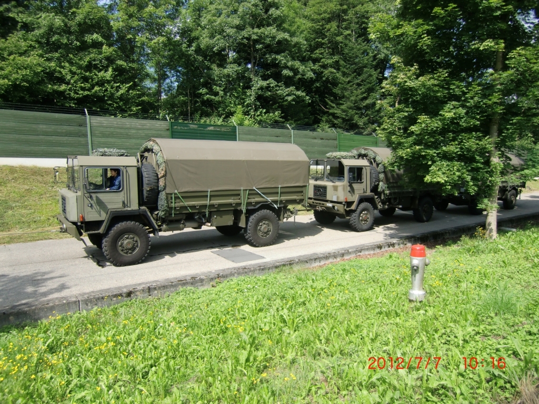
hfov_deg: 71.6
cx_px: 270
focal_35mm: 24
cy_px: 202
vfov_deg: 56.8
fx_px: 374
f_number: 3.2
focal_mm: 4.3
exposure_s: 1/400
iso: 64
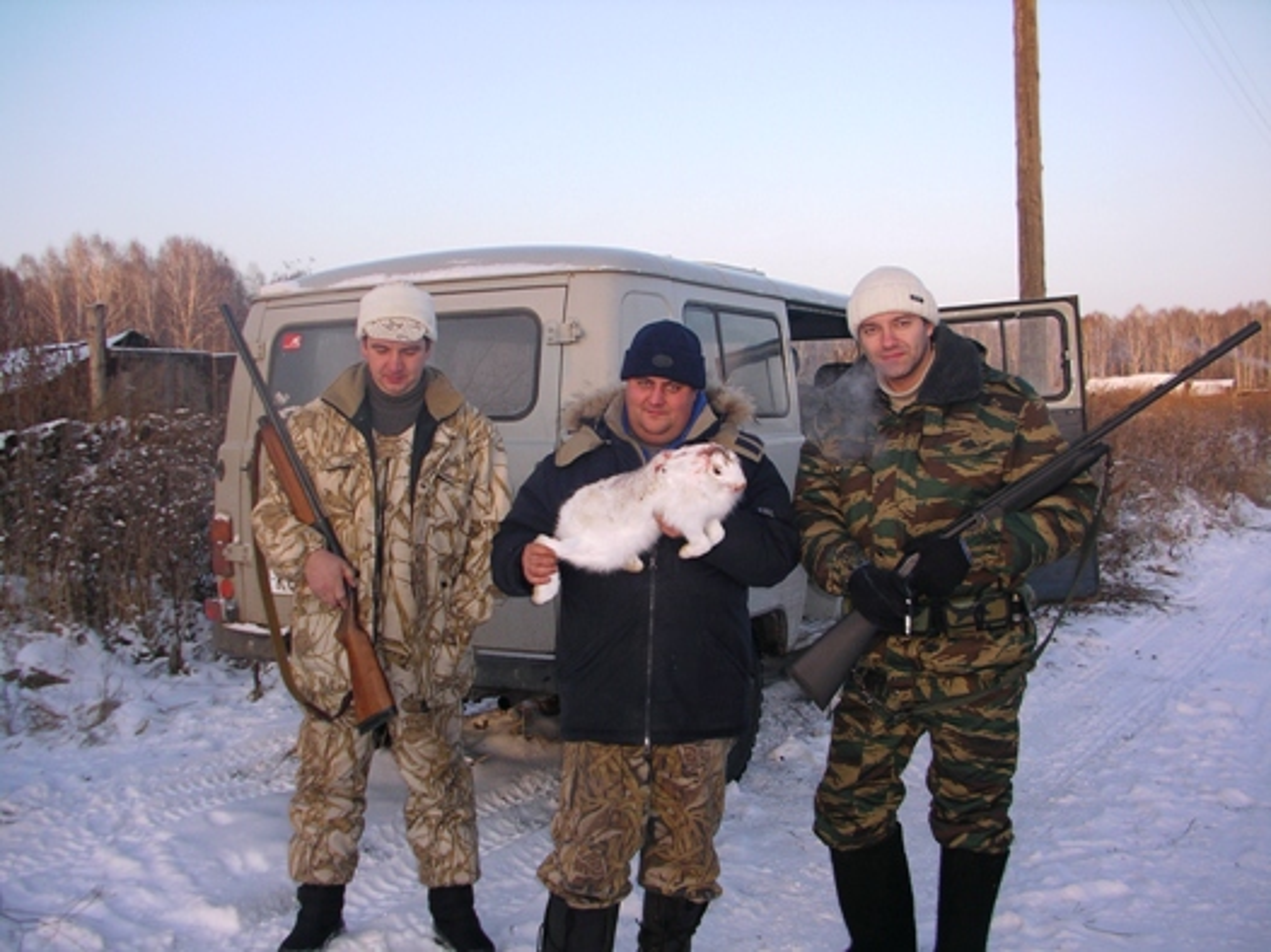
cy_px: 476
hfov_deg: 50.2
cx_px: 636
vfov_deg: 38.6
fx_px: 1358
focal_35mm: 37
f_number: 2.8
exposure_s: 1/200
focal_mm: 5.7
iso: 50
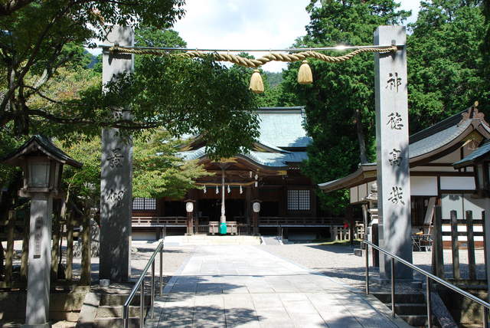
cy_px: 164
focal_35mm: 48
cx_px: 245
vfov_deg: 28.1
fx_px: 654
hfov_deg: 41.1
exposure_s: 1/200
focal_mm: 32
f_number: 10
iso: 200
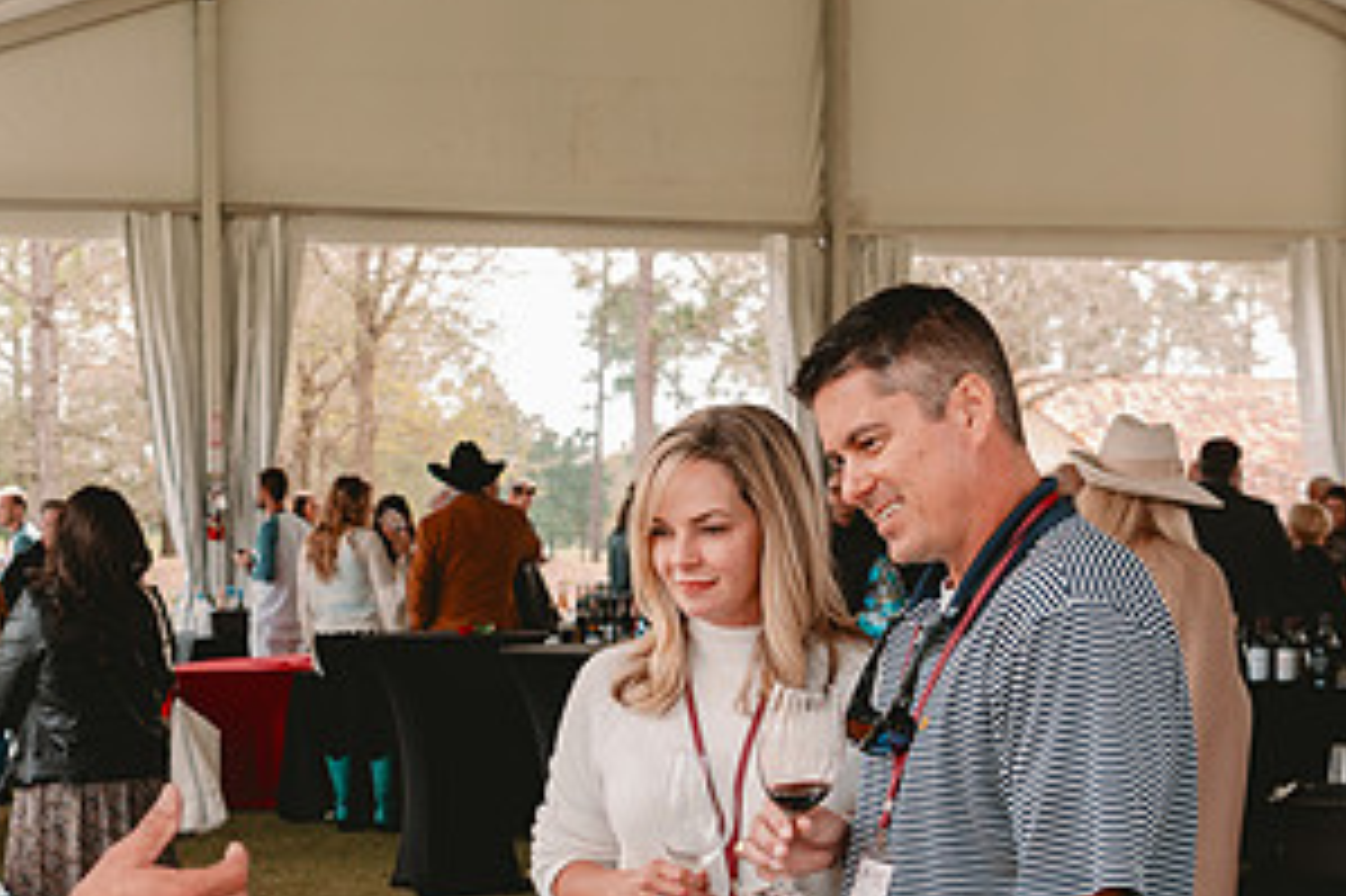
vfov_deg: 19.6
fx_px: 2541
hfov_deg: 29.4
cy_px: 801
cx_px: 396
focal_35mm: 68
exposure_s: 1/250
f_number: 4.5
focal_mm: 35
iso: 320
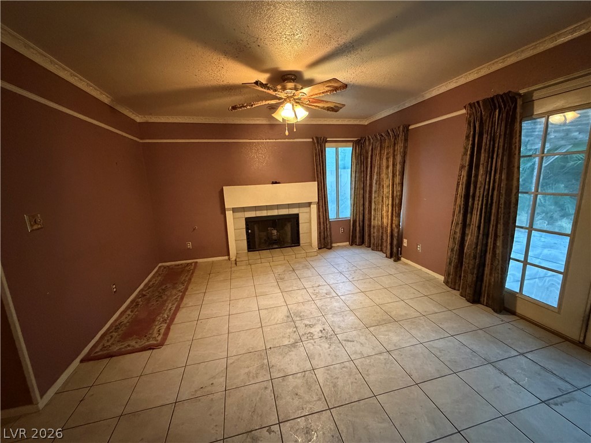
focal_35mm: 14
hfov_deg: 102.1
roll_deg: +2.1
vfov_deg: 85.7
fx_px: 239
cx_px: 296
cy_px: 222
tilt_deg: -10.6
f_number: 2.2
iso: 1250
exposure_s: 1/40
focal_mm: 2.22
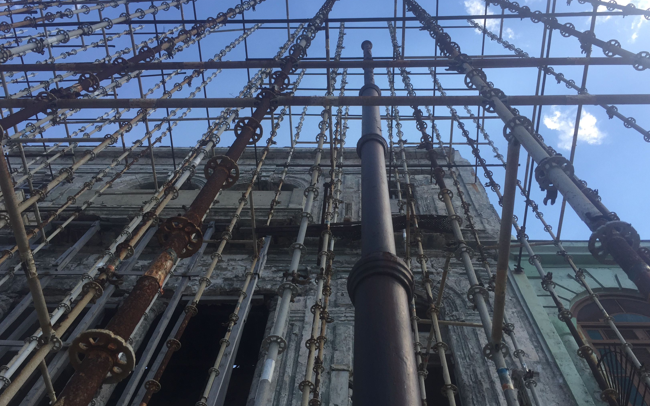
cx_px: 327
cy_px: 214
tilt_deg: +65.2
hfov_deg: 61.2
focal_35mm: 31
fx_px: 549
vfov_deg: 40.6
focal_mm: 4.15
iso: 32
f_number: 2.2
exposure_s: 1/1130
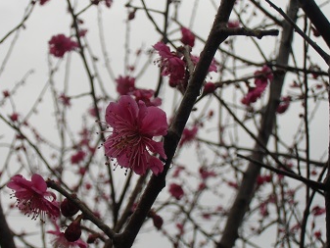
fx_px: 582
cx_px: 131
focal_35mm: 61
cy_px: 145
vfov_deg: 24.0
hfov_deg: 31.6
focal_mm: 8.29
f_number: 4.2
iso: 100
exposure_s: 1/60
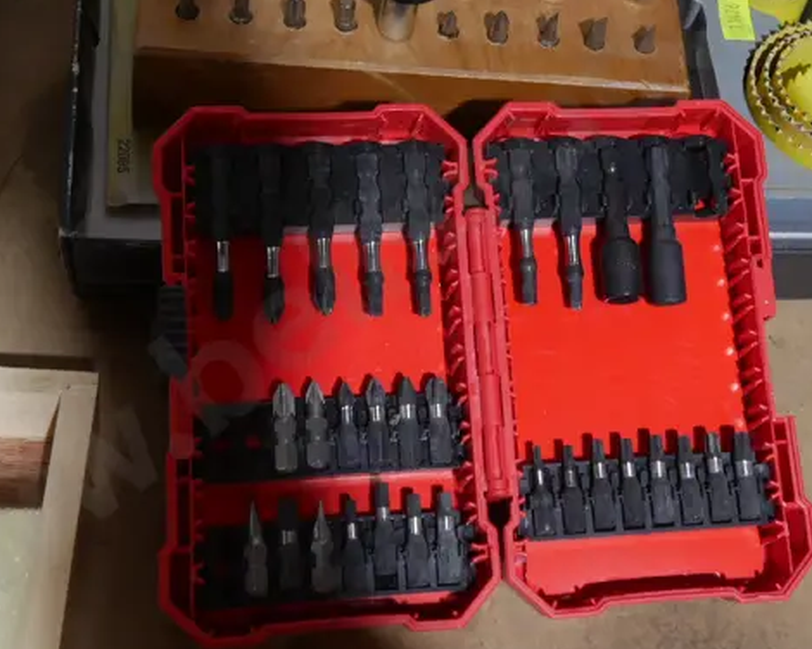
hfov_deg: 27.7
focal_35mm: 68
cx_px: 568
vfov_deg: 22.2
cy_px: 121
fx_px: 1634
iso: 500
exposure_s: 1/60
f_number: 3.6
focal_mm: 16
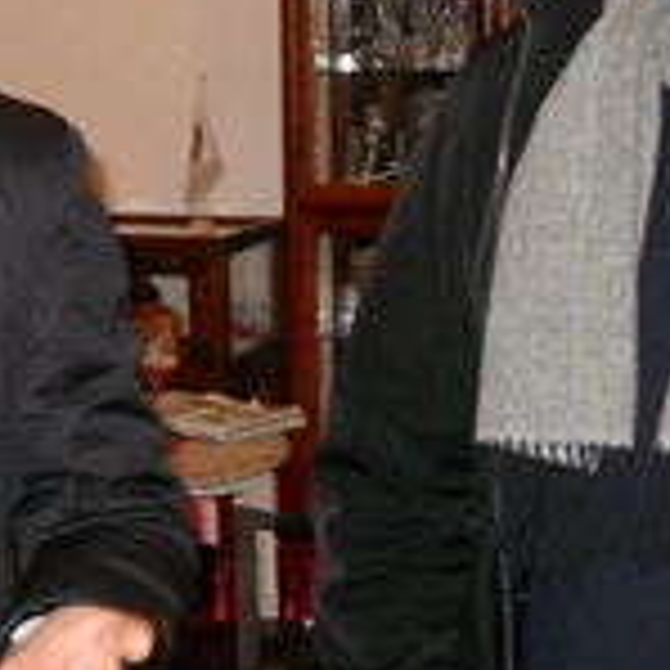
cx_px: 351
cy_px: 153
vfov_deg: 15.9
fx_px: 2387
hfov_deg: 16.0
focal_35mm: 109
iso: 400
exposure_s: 1/30
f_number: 3.1
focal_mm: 6.72
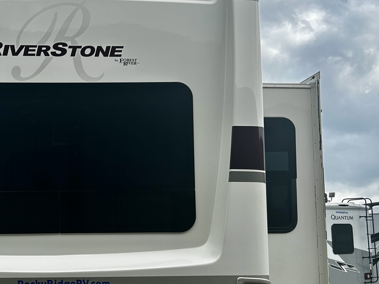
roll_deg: +0.3
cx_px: 47
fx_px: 624
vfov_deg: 25.4
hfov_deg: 32.3
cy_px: 208
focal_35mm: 57
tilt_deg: +5.7
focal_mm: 5.7
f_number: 1.5
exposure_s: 1/3077
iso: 50
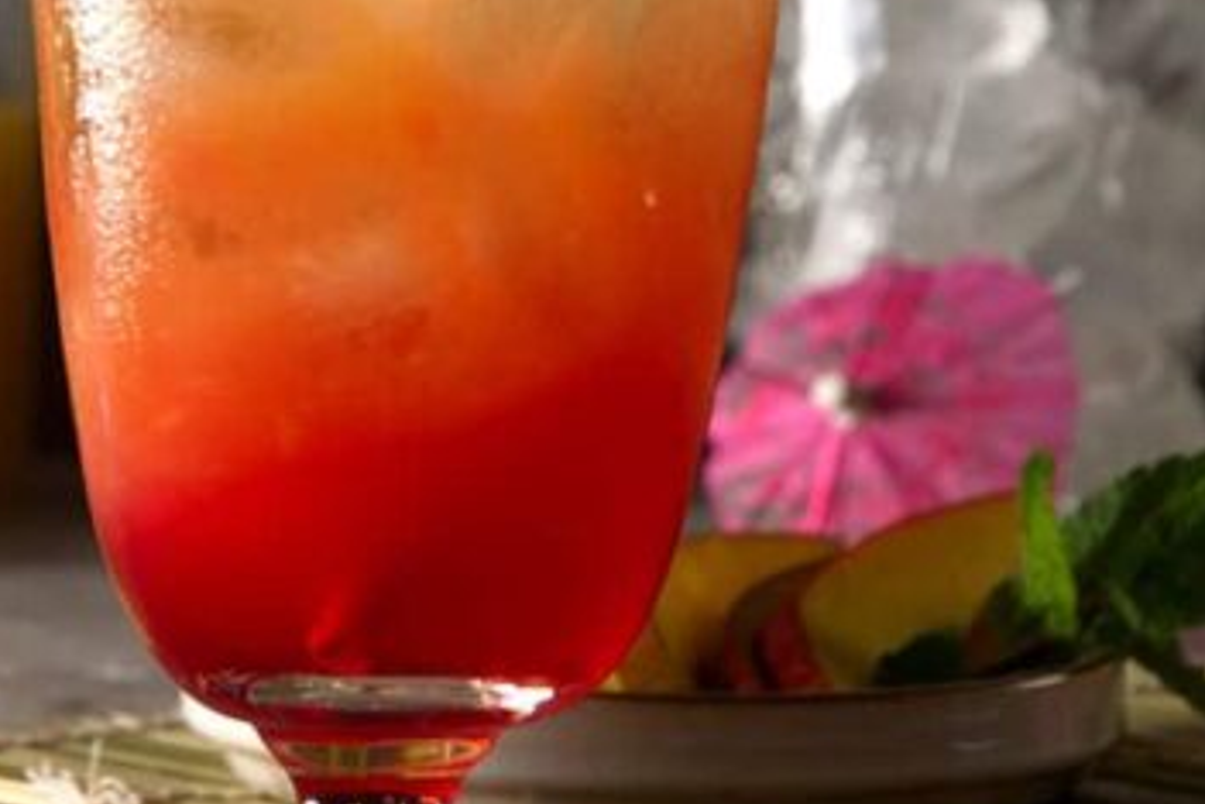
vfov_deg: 7.4
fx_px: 6158
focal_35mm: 184
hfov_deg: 11.1
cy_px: 134
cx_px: 120
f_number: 8
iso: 100
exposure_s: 1/160
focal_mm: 56
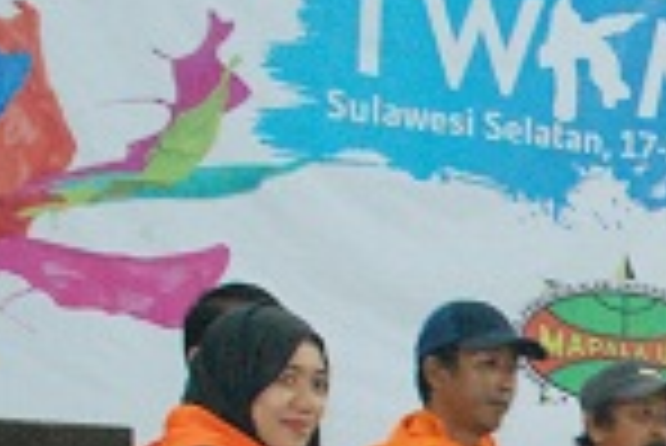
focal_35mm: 126
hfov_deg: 14.8
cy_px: 737
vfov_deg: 10.4
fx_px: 2333
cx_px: 1066
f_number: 6.3
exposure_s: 1/6
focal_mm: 20
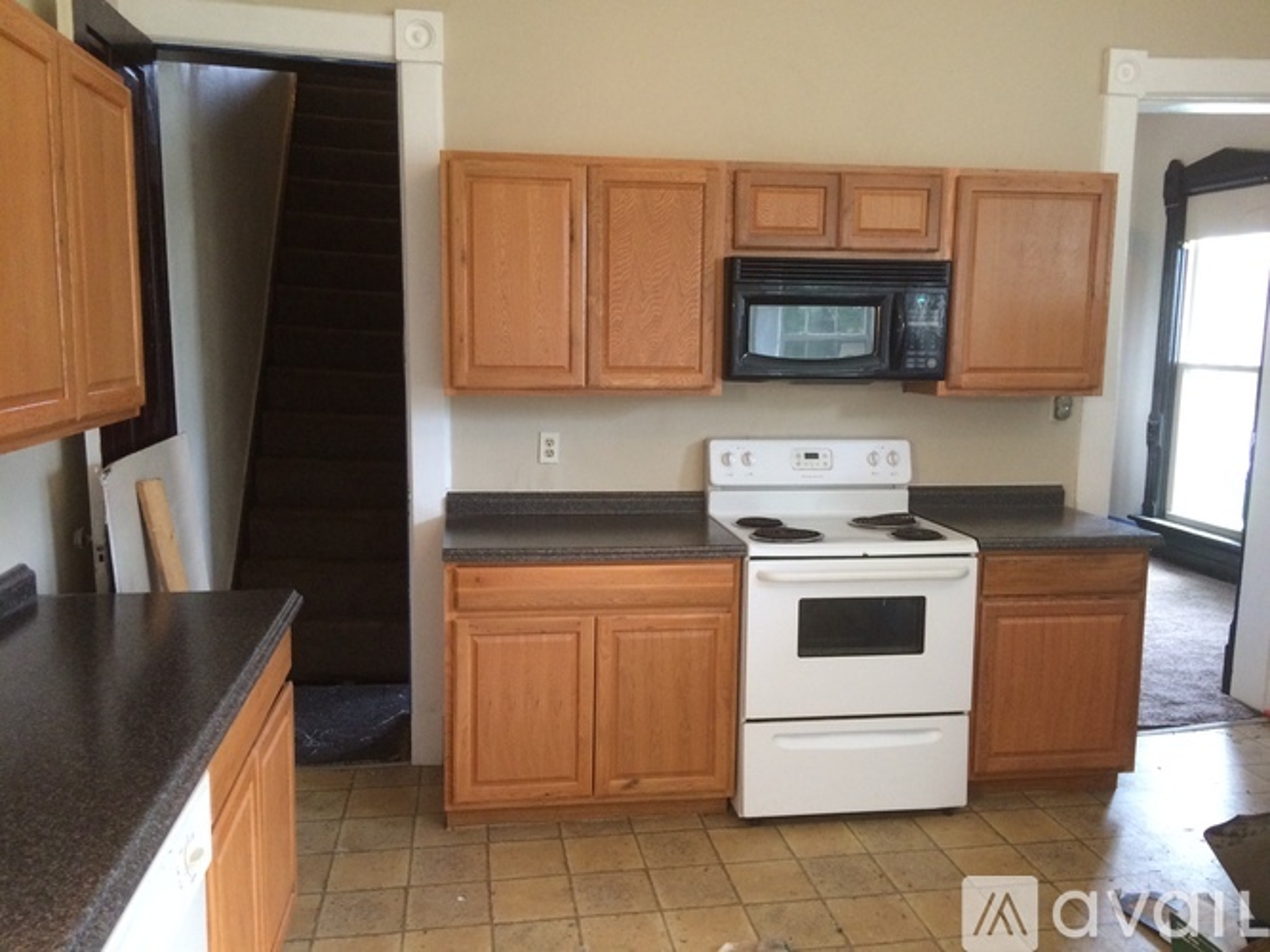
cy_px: 476
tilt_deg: -9.8
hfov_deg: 61.7
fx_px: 1064
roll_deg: +0.7
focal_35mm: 29
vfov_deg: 48.2
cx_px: 635
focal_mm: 4.15
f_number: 2.2
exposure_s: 1/30
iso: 250
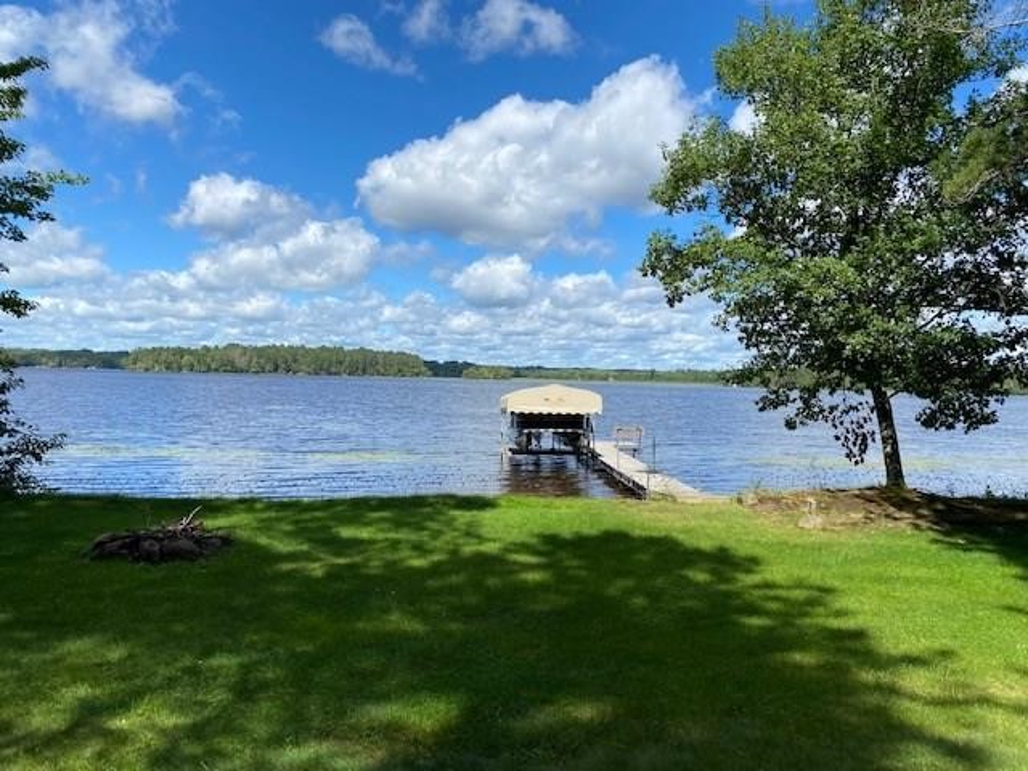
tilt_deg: +0.1
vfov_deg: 53.1
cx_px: 514
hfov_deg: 67.3
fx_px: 772
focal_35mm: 26
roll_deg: -2.0
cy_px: 386
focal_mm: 4.25
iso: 32
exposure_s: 1/2890
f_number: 1.8
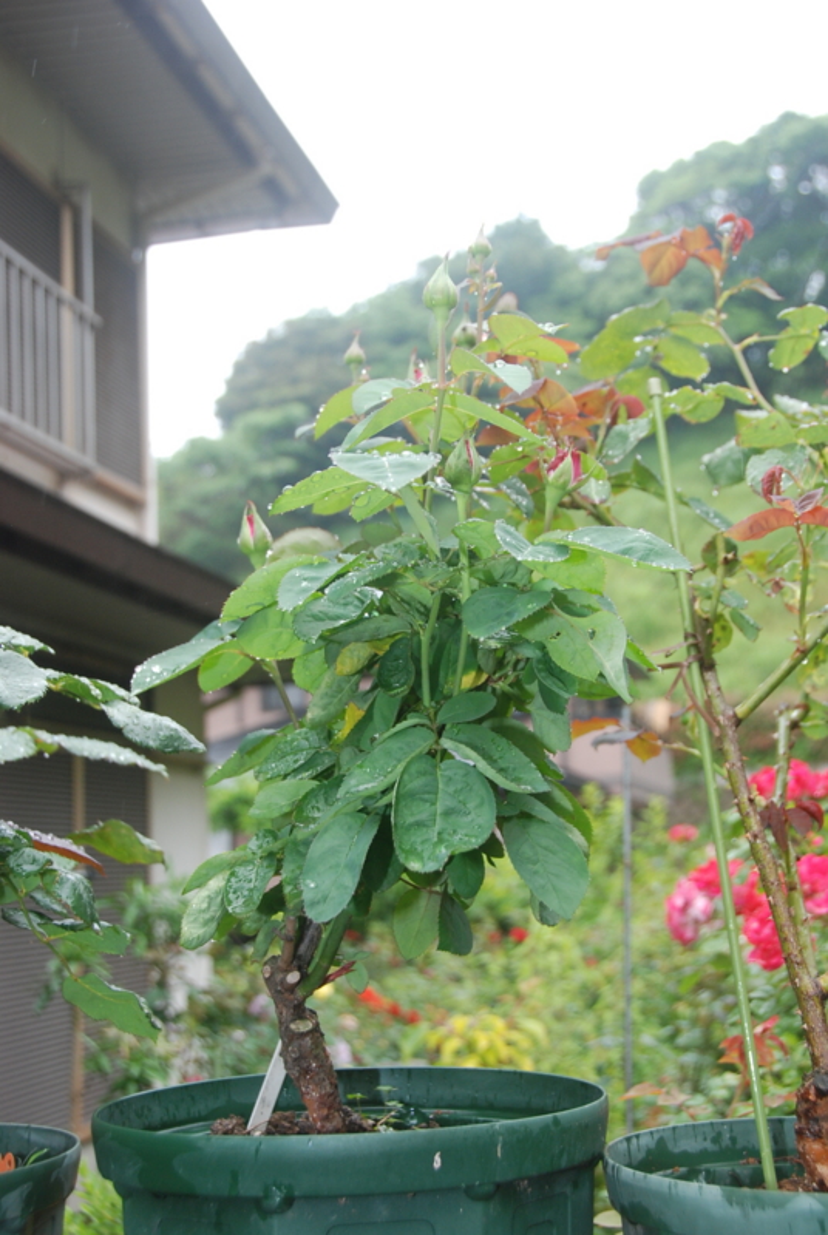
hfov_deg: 28.2
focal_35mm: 48
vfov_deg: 41.1
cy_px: 618
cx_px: 414
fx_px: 1650
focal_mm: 32
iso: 400
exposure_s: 1/160
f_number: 6.3
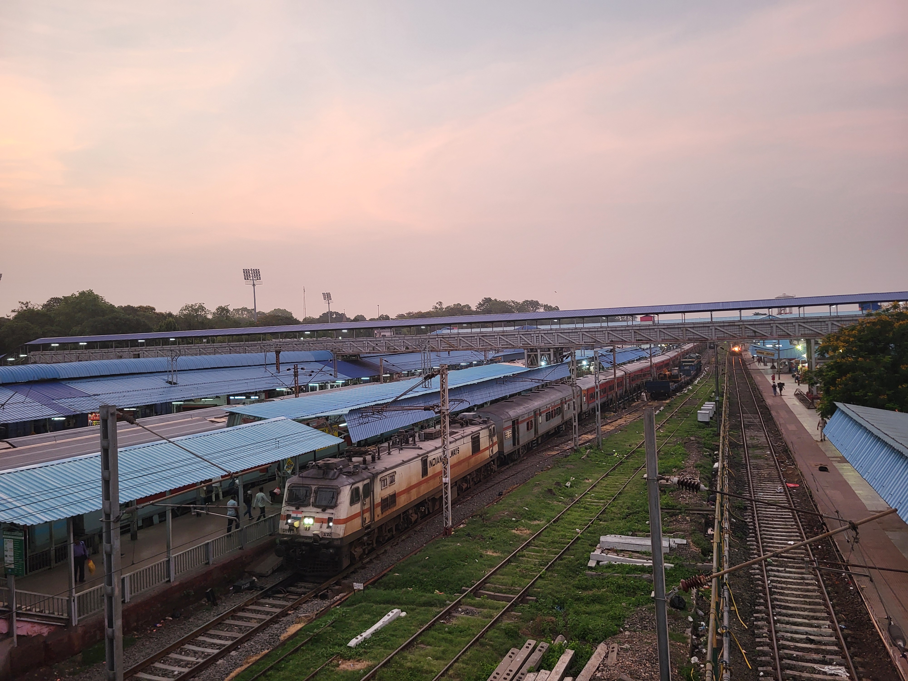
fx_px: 682
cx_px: 454
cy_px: 340
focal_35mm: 26
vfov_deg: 53.1
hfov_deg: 67.3
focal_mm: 5.4
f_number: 1.8
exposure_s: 1/100
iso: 160
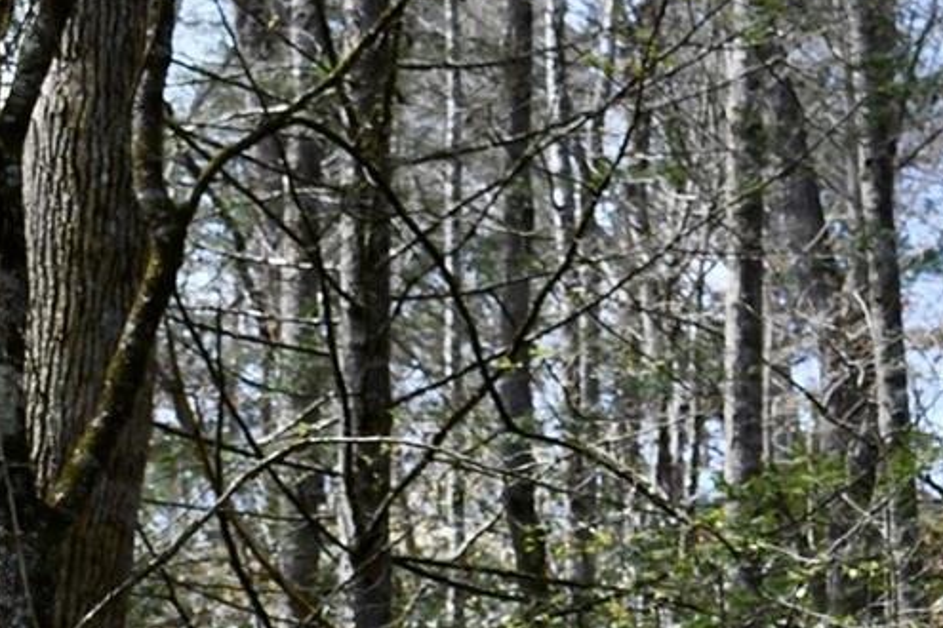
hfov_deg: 11.0
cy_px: 665
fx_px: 4662
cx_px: 1488
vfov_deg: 7.7
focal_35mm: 178
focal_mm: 29
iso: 200
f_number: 7.1
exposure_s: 1/250
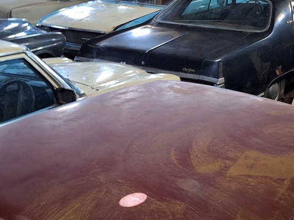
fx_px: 552
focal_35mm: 65
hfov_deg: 29.6
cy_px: 21
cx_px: 193
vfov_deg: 22.0
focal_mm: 5.54
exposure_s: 1/25
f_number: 1.8
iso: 320
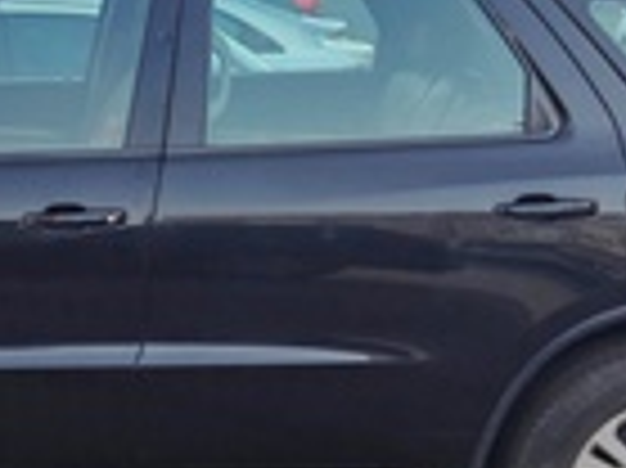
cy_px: 191
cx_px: 70
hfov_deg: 21.6
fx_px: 1608
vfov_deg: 16.6
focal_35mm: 89
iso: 50
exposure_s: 1/800
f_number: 1.9
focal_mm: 6.67
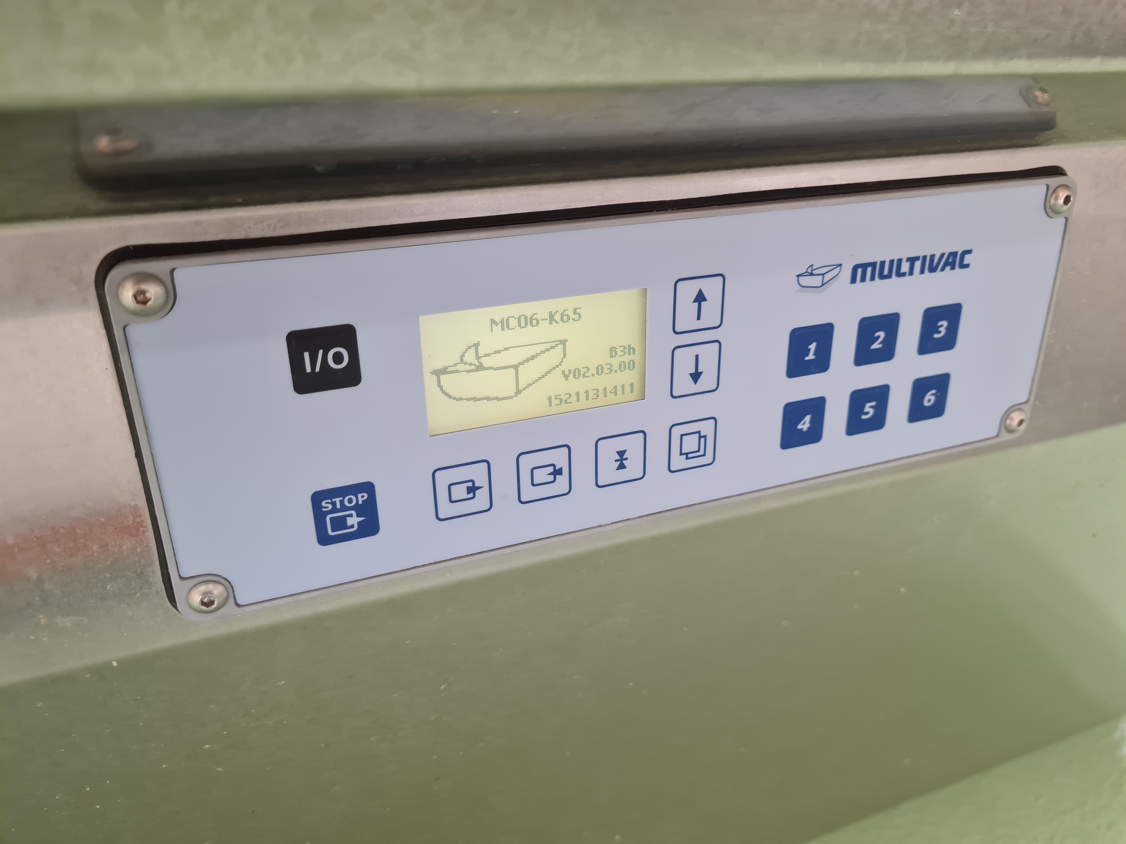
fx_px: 846
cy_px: 422
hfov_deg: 67.3
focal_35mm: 26
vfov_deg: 53.1
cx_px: 563
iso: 250
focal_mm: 5.4
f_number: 1.8
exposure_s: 1/100
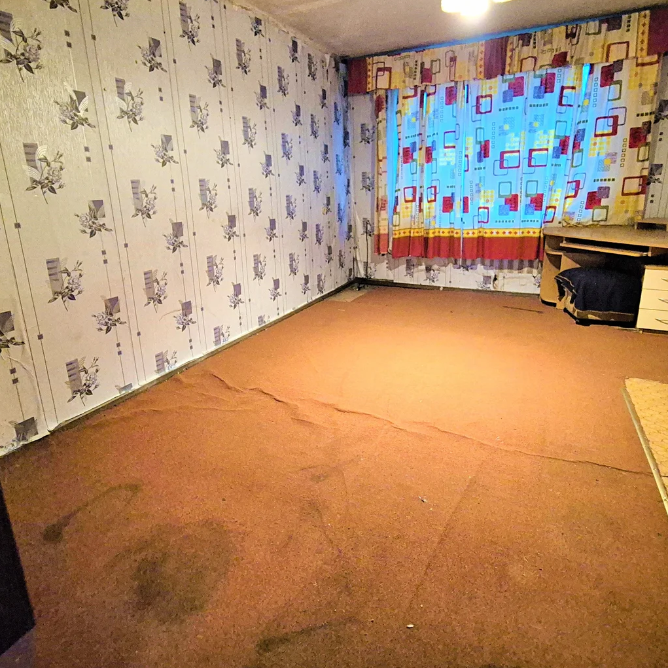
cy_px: 289
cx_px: 329
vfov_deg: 80.3
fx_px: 393
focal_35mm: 18
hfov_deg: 80.7
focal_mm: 2.2
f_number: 2.2
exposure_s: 1/50
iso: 1600
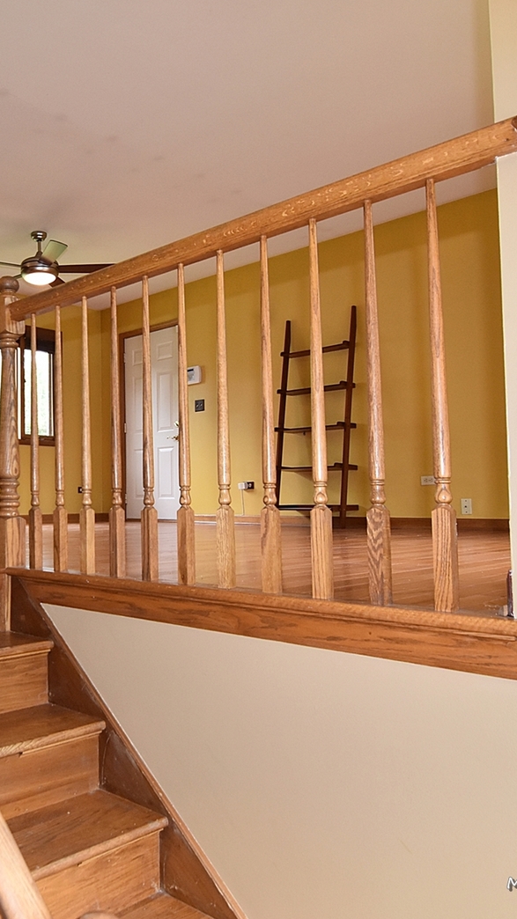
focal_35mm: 27
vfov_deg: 70.2
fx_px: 654
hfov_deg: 40.2
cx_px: 58
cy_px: 464
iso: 800
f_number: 4.8
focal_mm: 11
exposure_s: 1/90
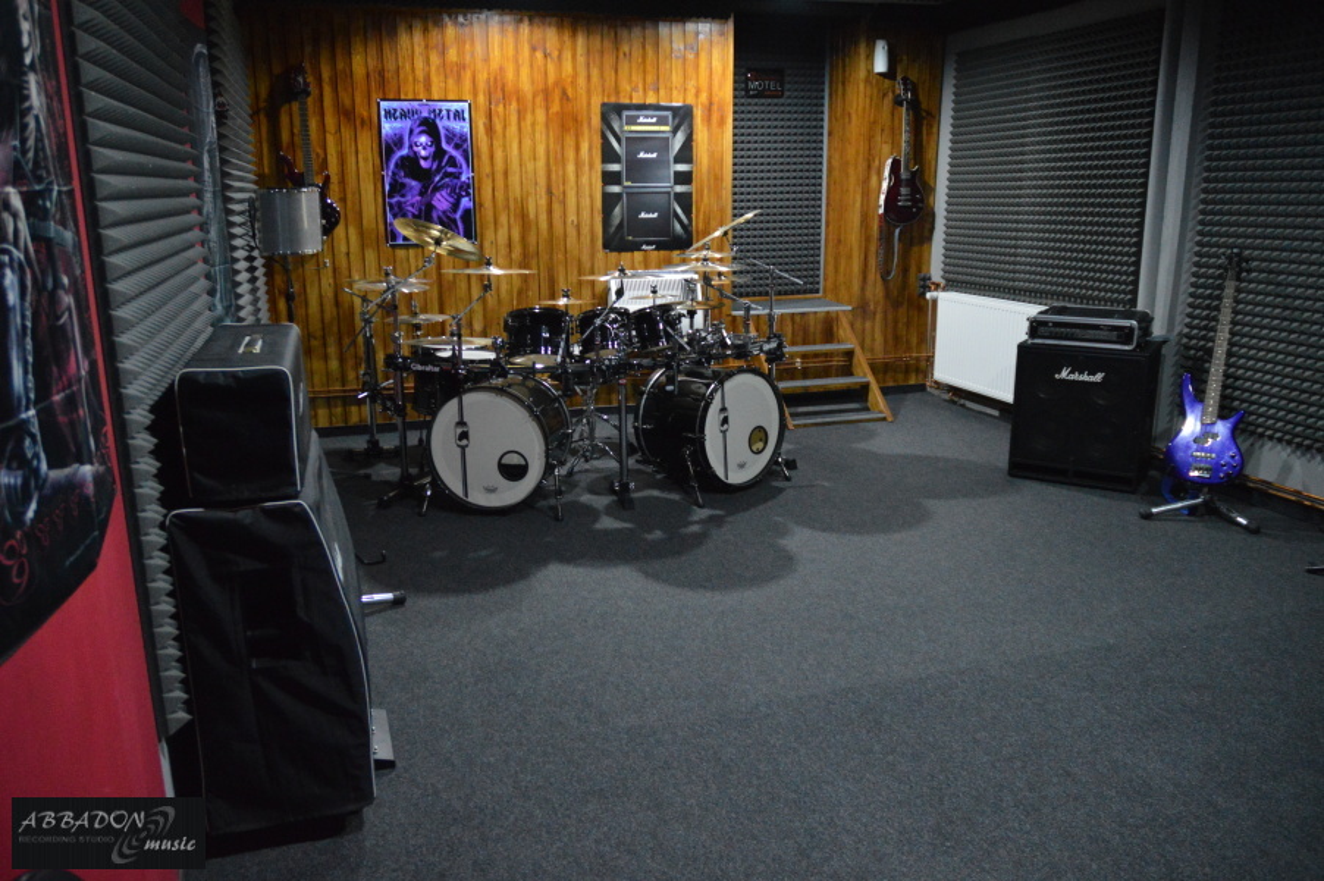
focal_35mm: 27
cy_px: 440
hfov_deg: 67.4
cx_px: 662
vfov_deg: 47.9
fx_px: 992
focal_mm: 18
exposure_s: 1/30
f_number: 3.5
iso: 3200
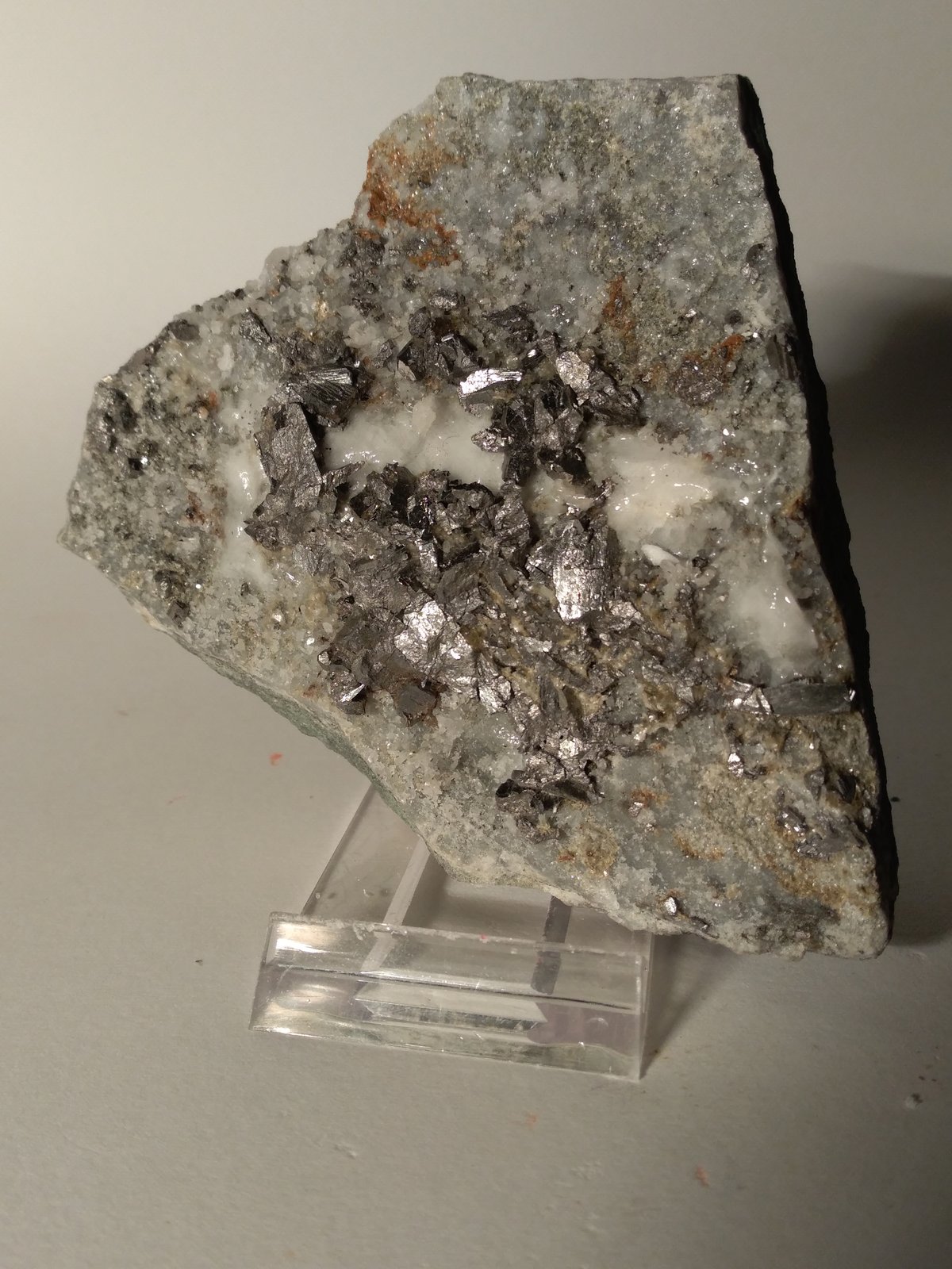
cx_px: 476
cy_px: 634
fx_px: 953
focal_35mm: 26
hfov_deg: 53.1
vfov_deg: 67.3
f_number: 2
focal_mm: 3.54
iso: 139
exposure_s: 1/100
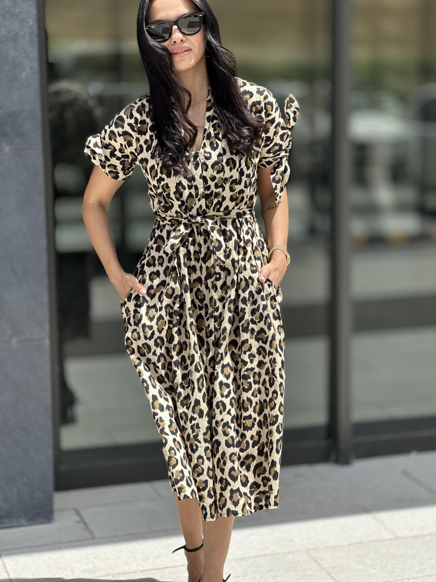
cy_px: 291
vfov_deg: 25.3
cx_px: 218
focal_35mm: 77
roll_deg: +2.4
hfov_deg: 19.1
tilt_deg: -7.9
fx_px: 1293
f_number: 2.8
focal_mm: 9
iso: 32
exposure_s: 1/388
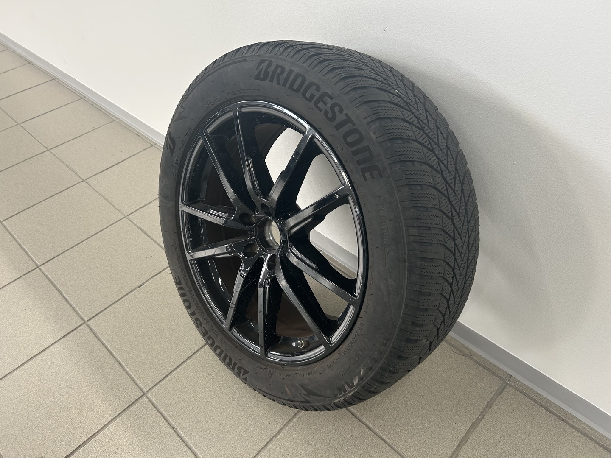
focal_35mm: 26
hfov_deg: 67.3
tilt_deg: -44.3
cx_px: 306
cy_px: 229
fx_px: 459
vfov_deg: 53.1
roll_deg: +4.3
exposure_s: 1/50
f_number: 1.5
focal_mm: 5.7
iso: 64
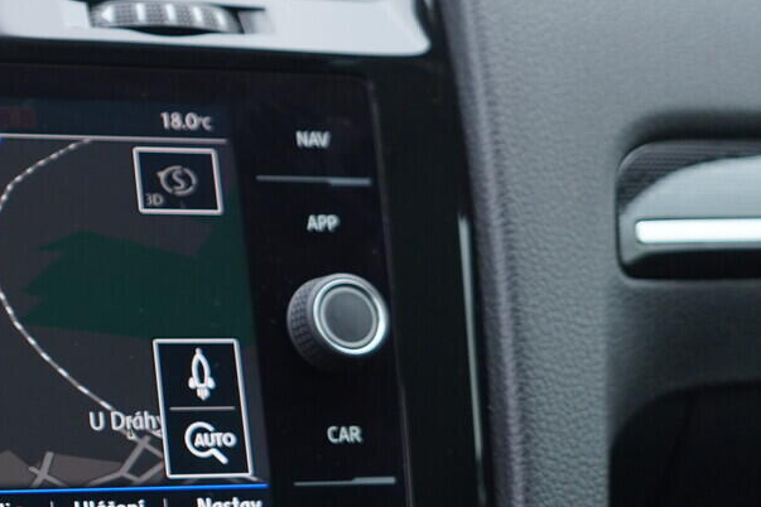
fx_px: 1818
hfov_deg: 22.2
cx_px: -92
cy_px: 214
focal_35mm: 86
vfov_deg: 15.9
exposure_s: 1/40
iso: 200
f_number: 2.8
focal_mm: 24
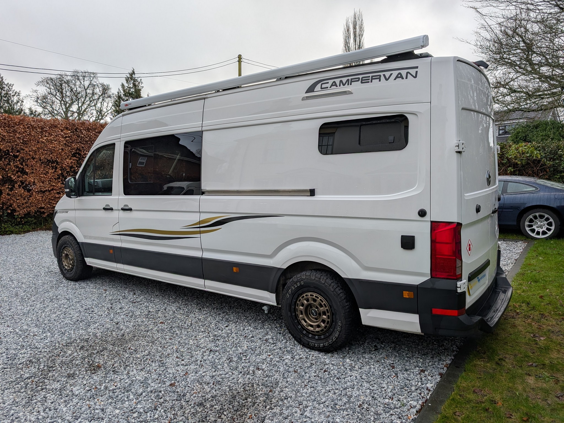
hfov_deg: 71.6
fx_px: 391
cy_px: 212
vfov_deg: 56.8
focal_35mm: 24
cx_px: 282
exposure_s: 1/718
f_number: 1.68
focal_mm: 6.9
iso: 17
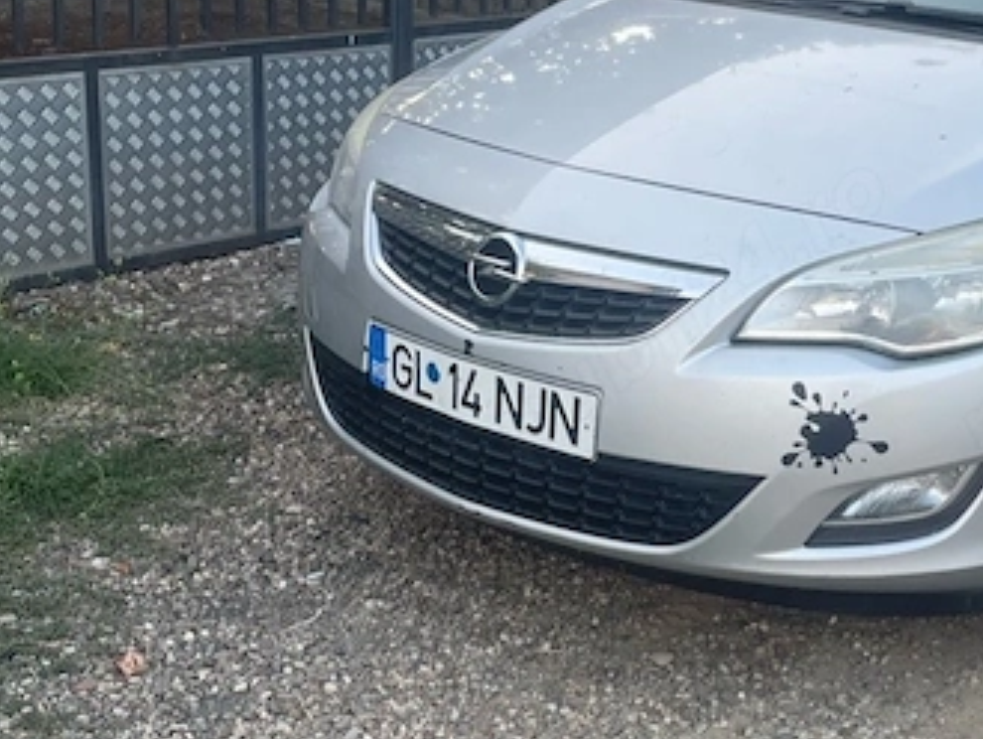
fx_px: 1790
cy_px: 381
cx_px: 810
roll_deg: -4.5
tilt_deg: -18.1
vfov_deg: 23.3
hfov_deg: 29.9
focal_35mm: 63
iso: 32
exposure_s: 1/140
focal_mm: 4.2
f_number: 1.6
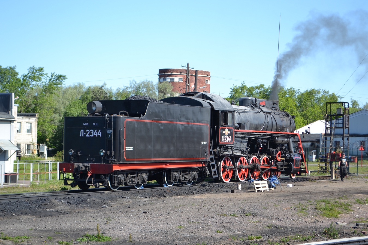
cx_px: 184
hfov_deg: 24.6
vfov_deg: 16.6
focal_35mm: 82
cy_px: 122
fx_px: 843
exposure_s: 1/160
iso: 100
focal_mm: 55
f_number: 6.3
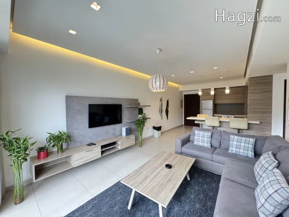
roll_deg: -0.1
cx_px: 144
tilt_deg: -2.1
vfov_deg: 85.7
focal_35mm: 14
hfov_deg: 102.1
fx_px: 117
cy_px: 108
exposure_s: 1/99
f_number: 2.2
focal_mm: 2.22
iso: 250
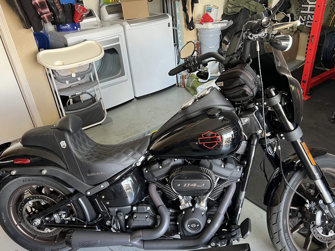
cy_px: 138
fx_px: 281
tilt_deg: -32.2
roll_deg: +4.4
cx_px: 170
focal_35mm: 29
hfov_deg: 61.7
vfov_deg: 48.2
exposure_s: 1/60
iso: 100
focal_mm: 5.7
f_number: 1.5
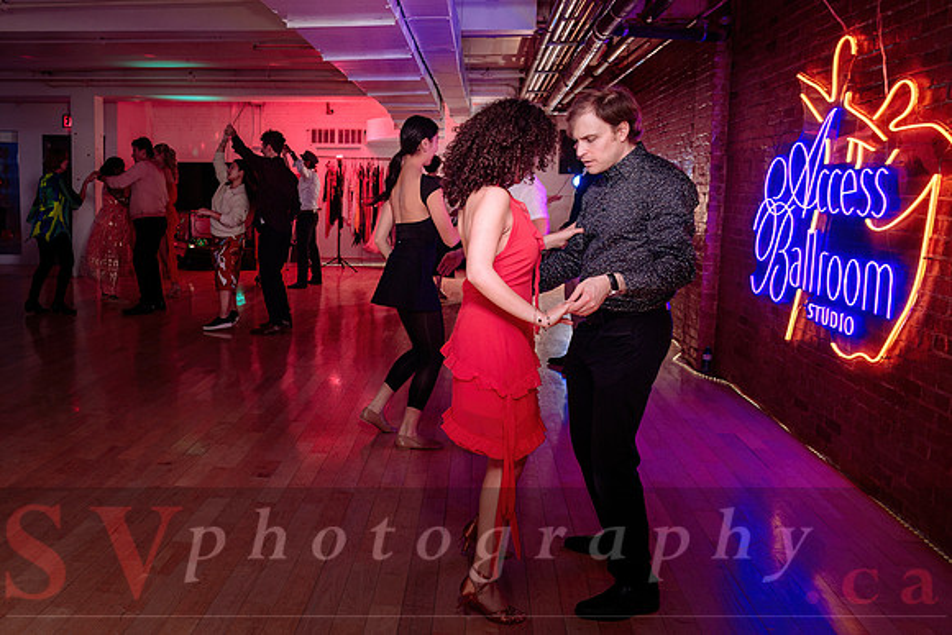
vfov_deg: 36.7
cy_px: 285
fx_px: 956
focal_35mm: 36
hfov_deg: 52.2
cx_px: 338
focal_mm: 28
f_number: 4
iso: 800
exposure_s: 1/80
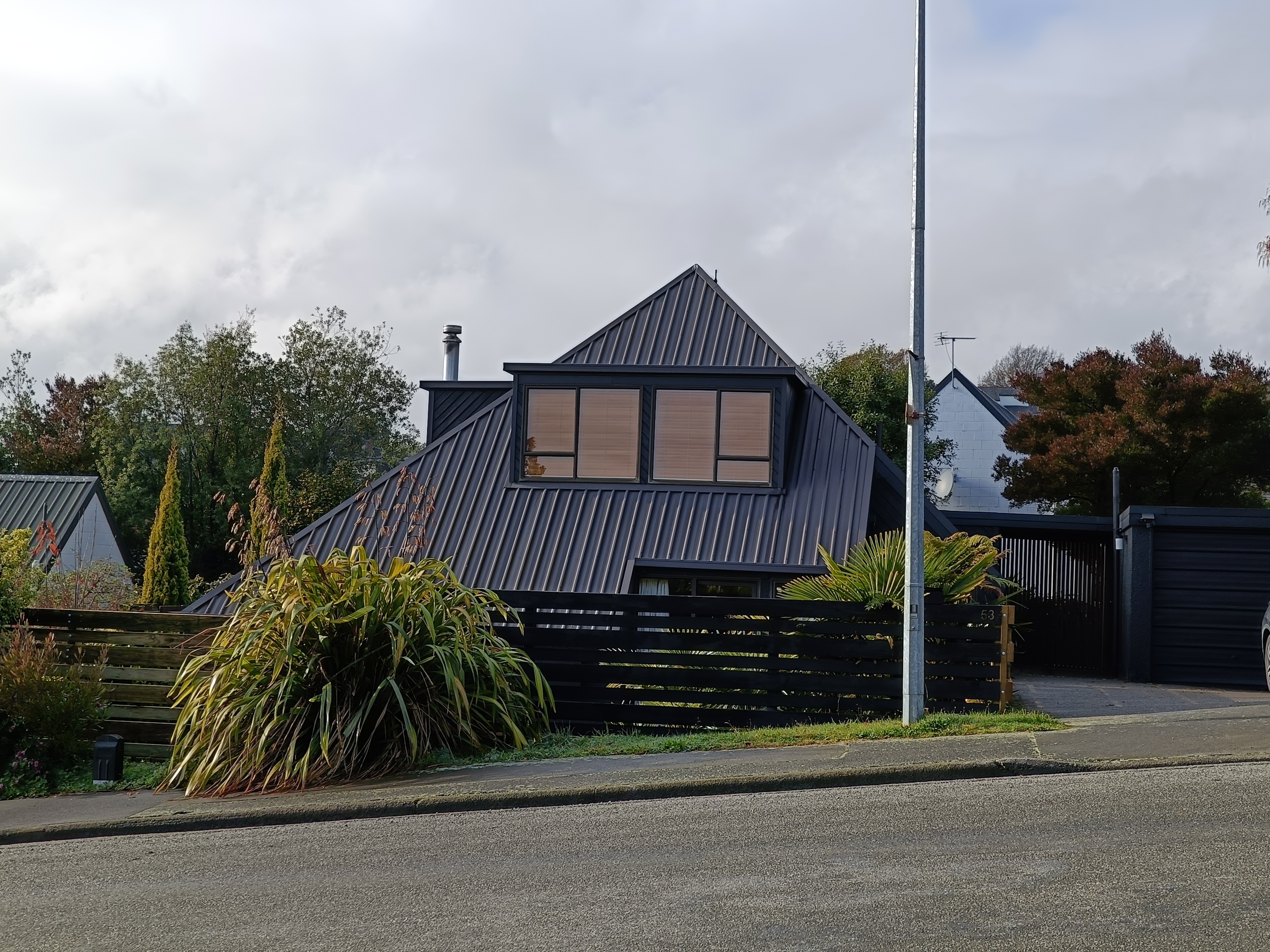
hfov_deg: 39.7
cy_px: 476
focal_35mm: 48
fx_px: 1761
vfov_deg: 30.3
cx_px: 635
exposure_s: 1/734
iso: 50
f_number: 2
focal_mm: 7.08
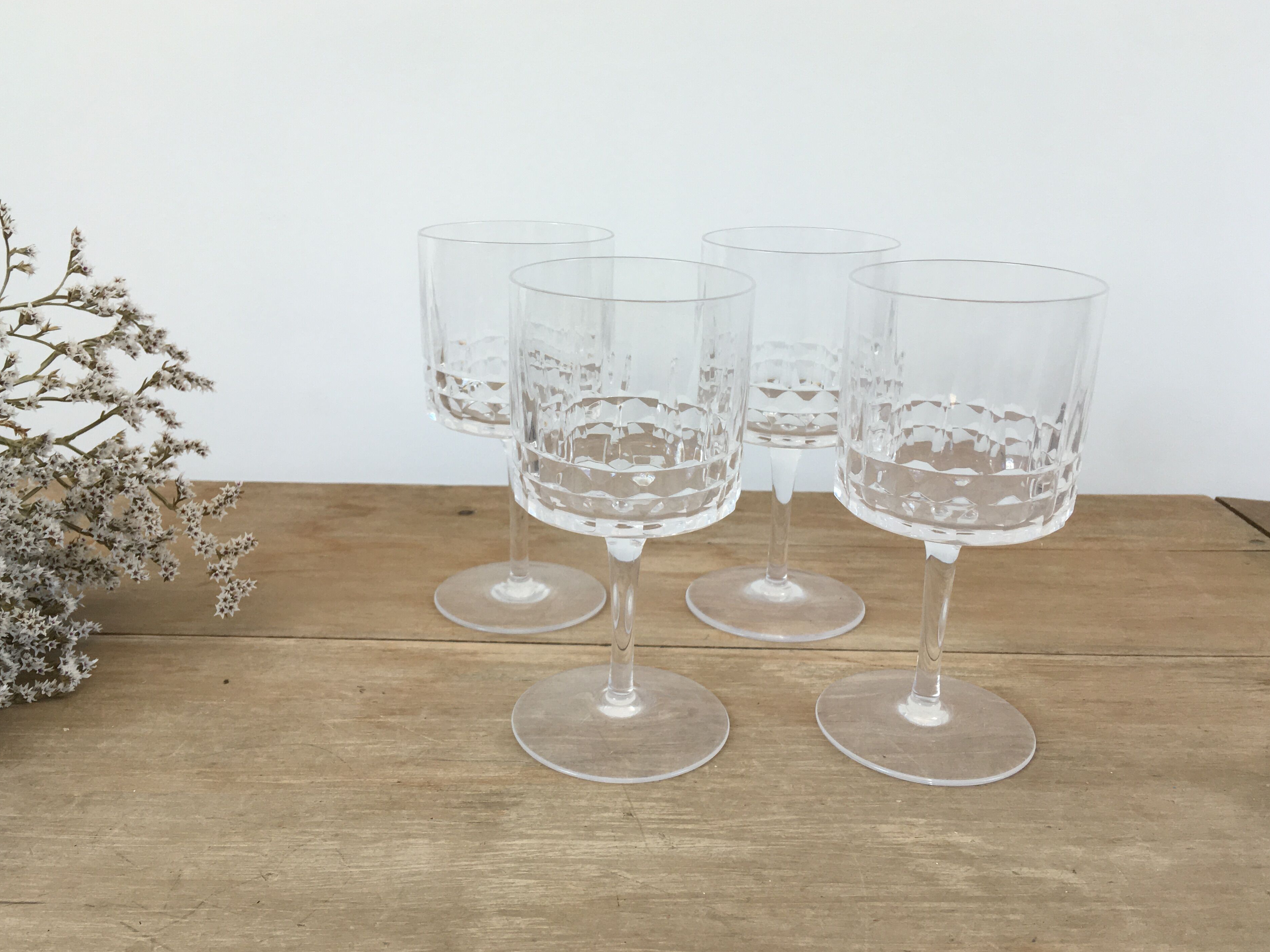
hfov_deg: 58.3
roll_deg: -1.0
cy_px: 464
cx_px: 611
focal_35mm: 31
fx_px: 1137
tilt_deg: -15.7
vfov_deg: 45.4
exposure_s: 1/100
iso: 32
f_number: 2.2
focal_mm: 4.15
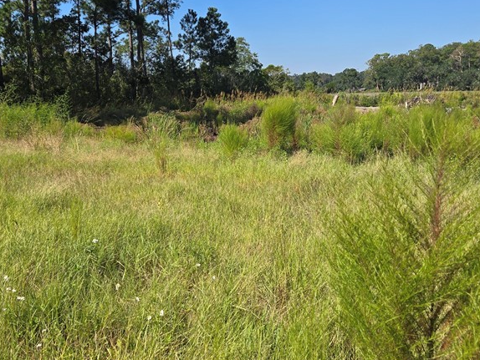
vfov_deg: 35.2
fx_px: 569
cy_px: 183
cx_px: 275
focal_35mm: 41
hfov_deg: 45.6
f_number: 1.8
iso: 25
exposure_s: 1/2043
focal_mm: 5.4
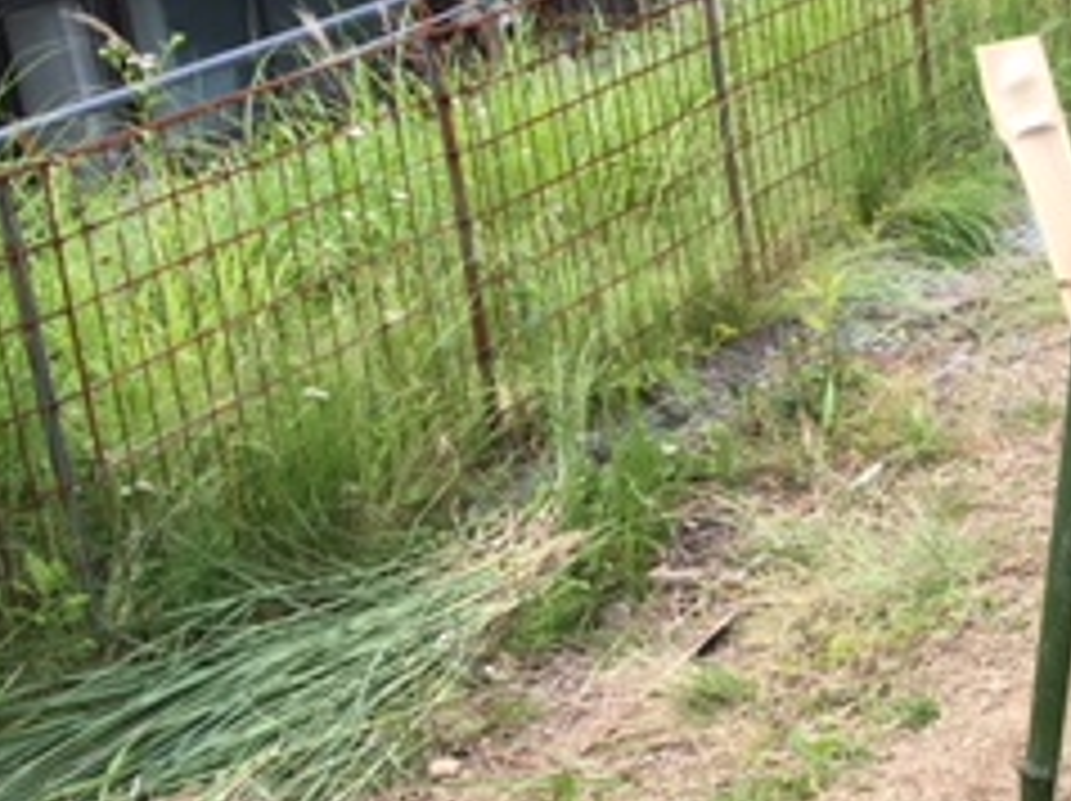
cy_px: 490
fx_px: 2411
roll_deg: +0.7
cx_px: 1242
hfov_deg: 23.2
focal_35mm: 78
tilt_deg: -24.4
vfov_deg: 18.8
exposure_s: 1/216
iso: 25
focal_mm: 4.15
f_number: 2.2
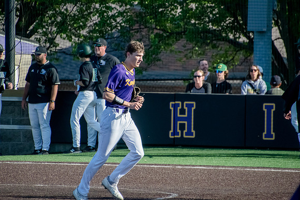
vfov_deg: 2.8
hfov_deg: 4.2
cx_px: 150
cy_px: 100
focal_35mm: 495
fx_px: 4126
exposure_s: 1/4000
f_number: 6.3
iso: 2500
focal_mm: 330
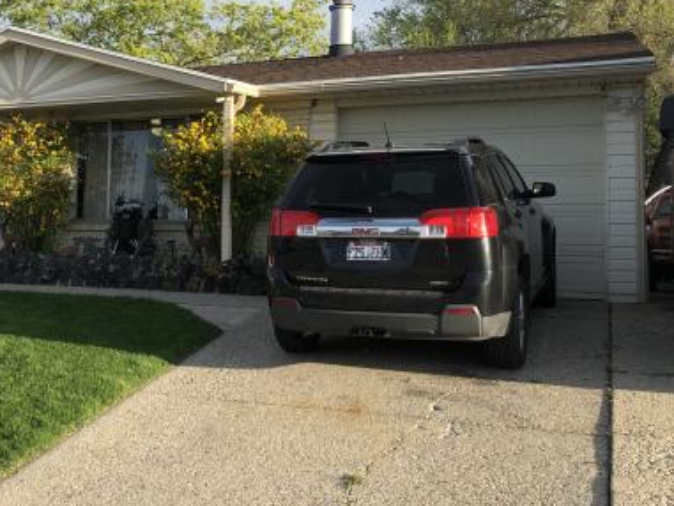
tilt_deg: +3.1
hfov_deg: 38.7
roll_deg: -1.2
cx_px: 126
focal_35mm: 47
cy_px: 207
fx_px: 915
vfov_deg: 30.8
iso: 20
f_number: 1.8
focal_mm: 3.99
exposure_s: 1/800
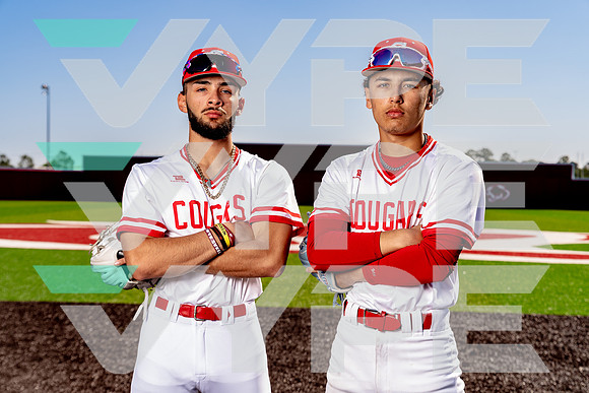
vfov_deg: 23.4
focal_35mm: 58
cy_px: 196
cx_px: 294
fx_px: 949
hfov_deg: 34.5
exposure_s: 1/250
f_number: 6.3
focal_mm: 58
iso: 100
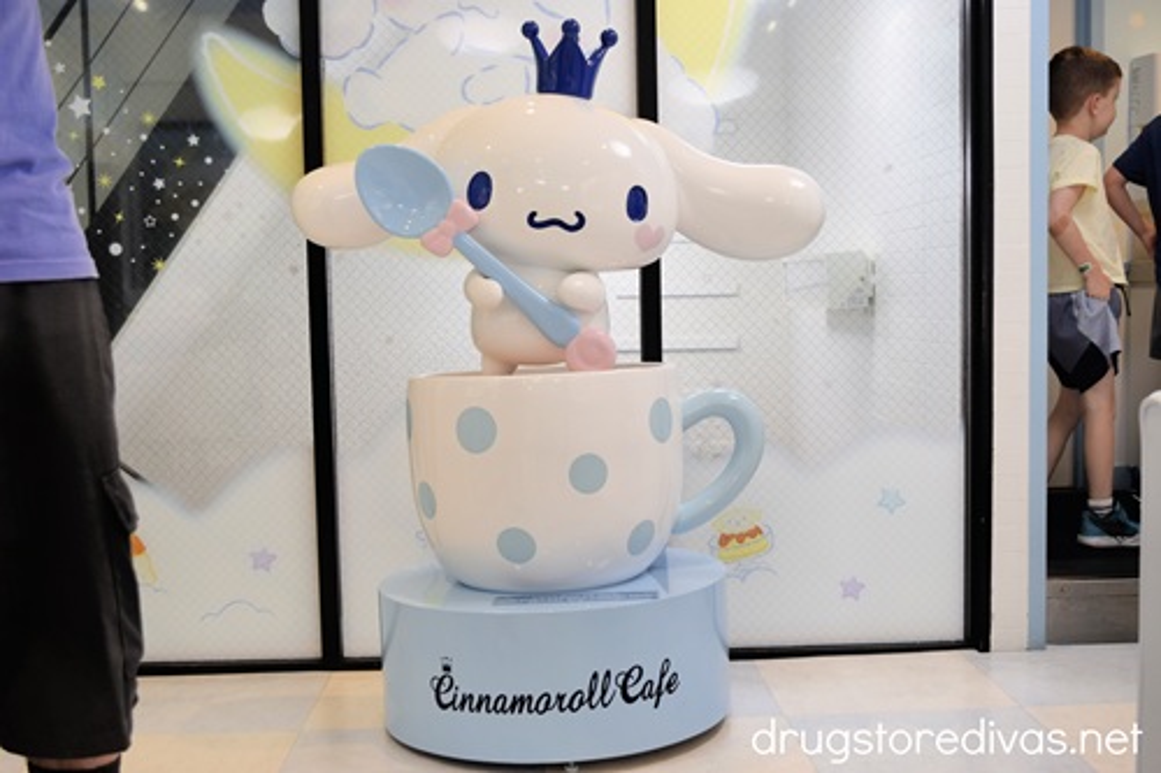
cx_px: 580
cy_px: 386
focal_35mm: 40
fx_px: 1306
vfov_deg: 33.0
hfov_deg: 47.9
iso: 400
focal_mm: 27
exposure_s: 1/125
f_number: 5.6
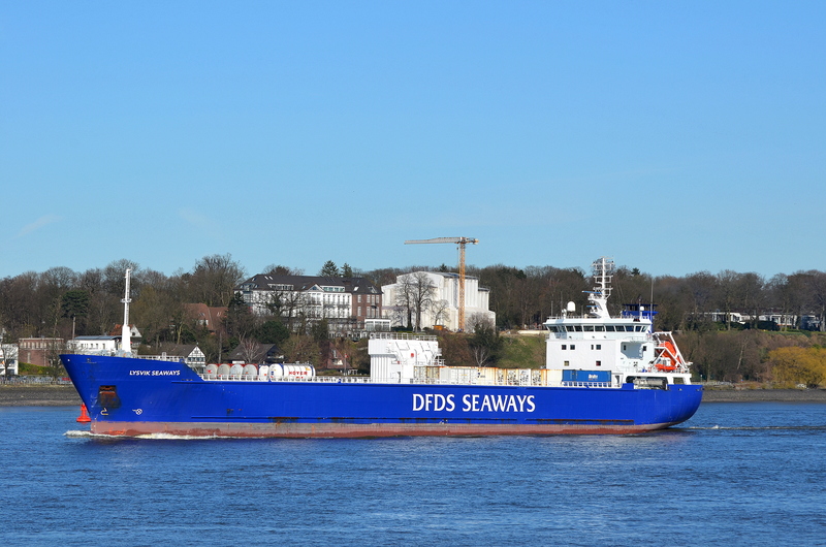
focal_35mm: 142
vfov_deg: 9.6
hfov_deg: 14.4
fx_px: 3263
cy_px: 274
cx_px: 413
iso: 100
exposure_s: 1/400
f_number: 10
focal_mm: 95
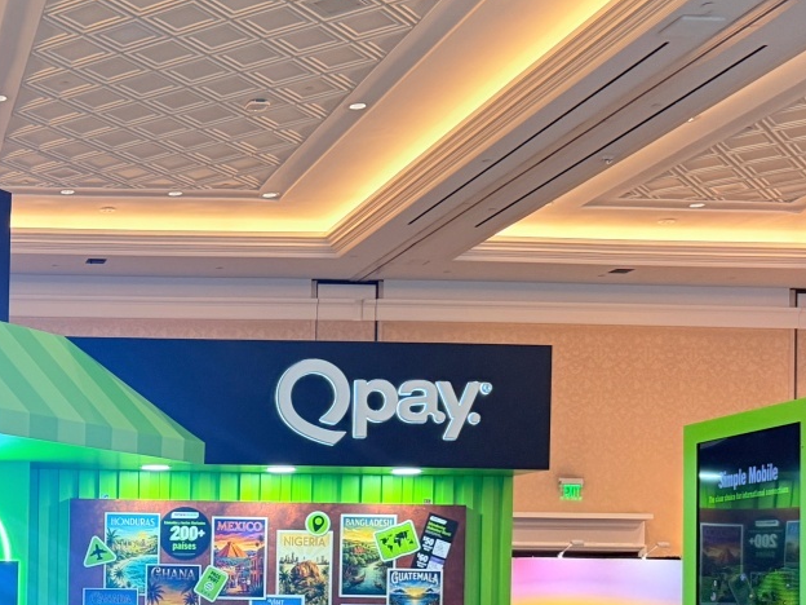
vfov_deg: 22.8
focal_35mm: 62
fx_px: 1444
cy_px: 600
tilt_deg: +0.6
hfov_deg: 28.3
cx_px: -86
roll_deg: -1.0
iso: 320
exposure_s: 1/120
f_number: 1.78
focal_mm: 6.76
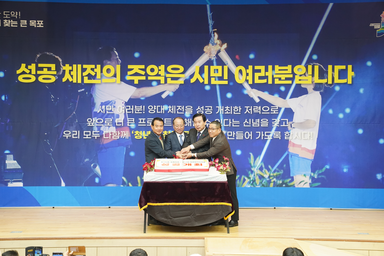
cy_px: 128
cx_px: 192
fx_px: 747
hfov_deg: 28.8
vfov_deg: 19.5
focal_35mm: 70
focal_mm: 70
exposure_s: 1/160
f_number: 5.6
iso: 3200
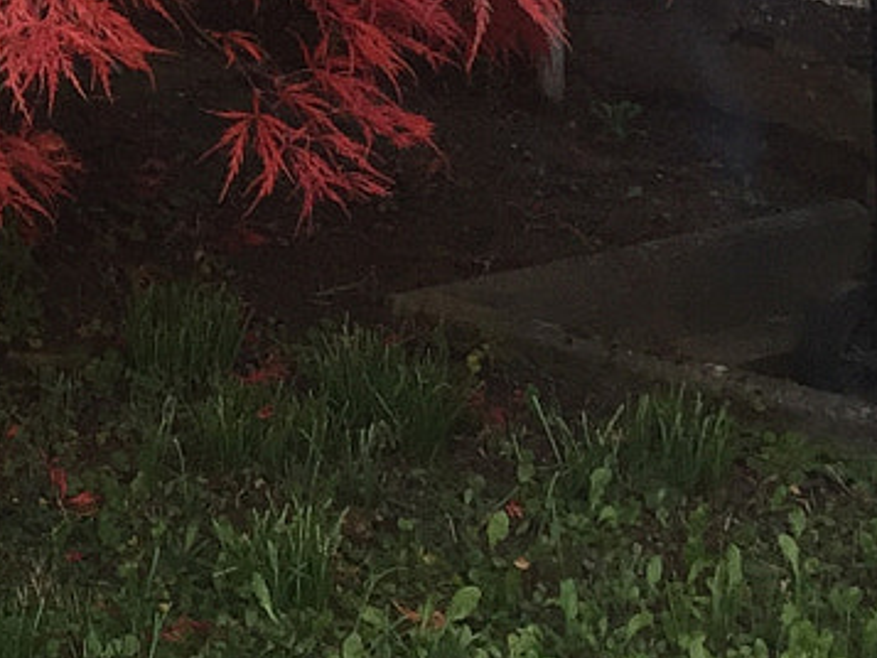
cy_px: -521
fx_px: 3295
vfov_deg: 10.7
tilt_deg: -0.2
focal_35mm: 130
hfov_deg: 14.2
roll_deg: +0.5
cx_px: -410
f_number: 2.2
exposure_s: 1/476
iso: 32
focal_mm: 4.15
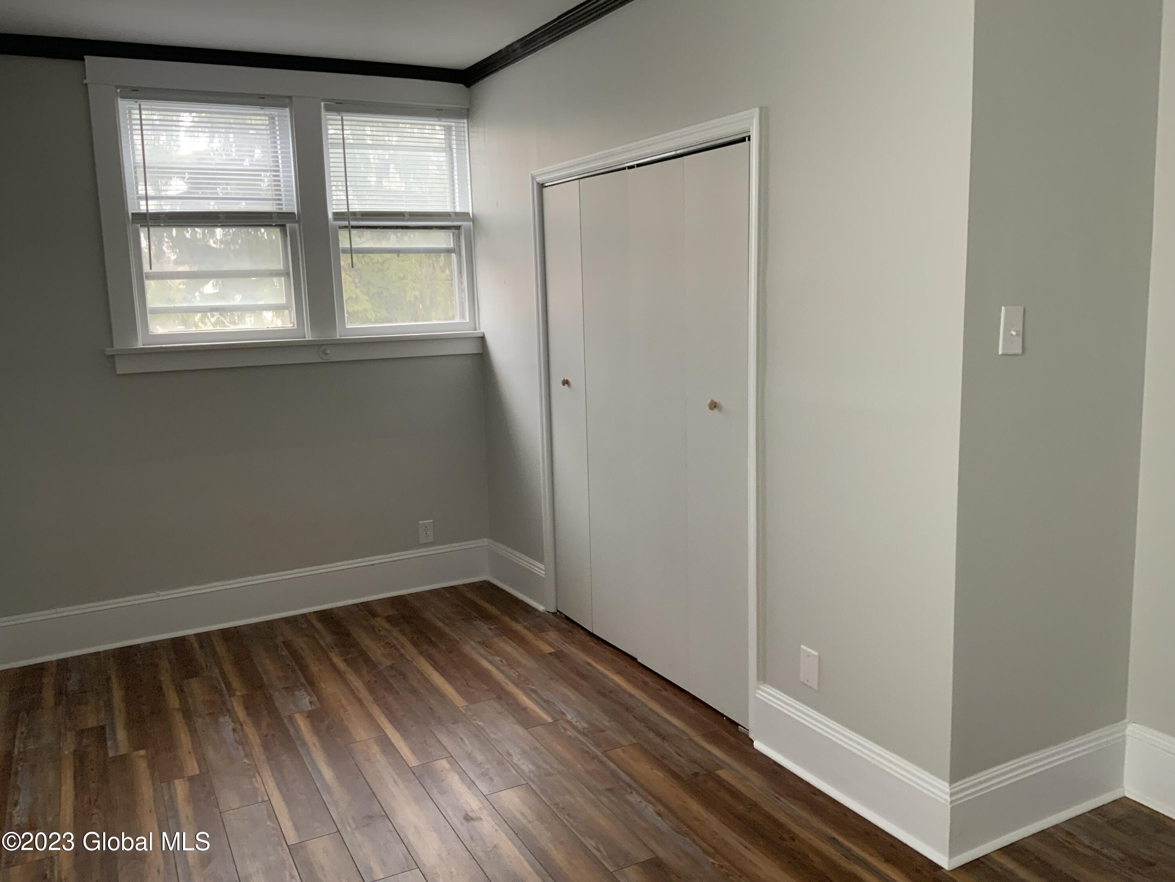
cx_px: 588
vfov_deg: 48.2
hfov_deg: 61.7
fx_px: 984
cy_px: 441
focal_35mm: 29
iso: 100
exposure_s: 1/60
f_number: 1.8
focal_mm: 3
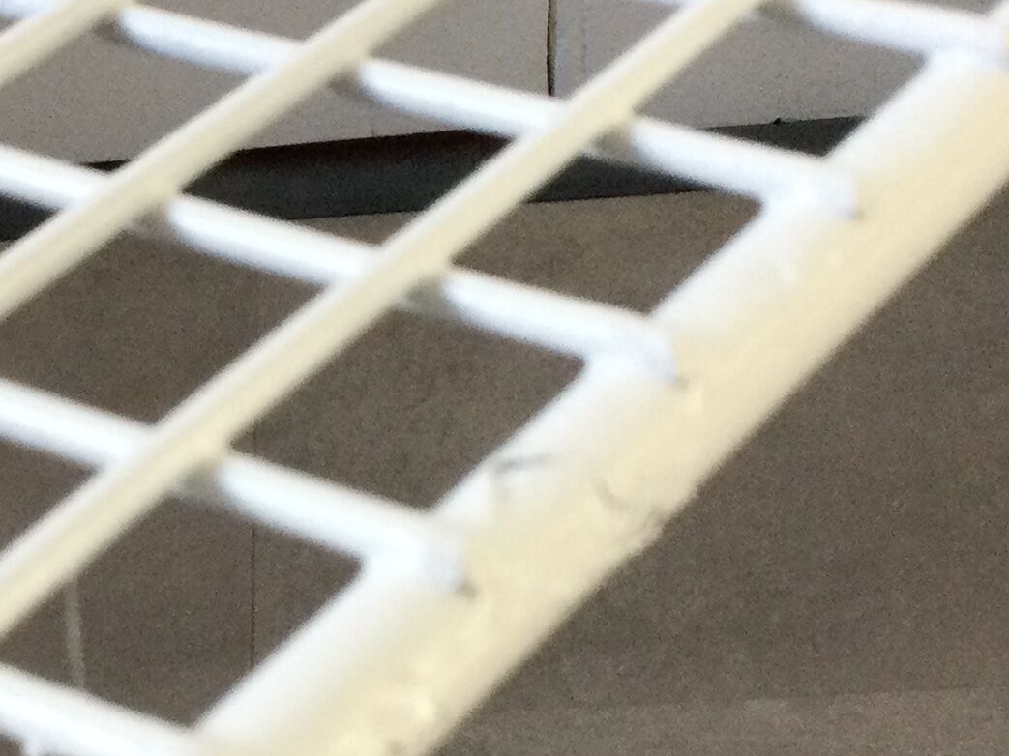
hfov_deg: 20.0
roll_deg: +5.0
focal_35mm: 97
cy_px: 429
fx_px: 2827
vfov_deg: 15.2
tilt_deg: -34.4
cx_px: 201
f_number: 2.4
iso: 40
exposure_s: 1/33
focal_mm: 3.3
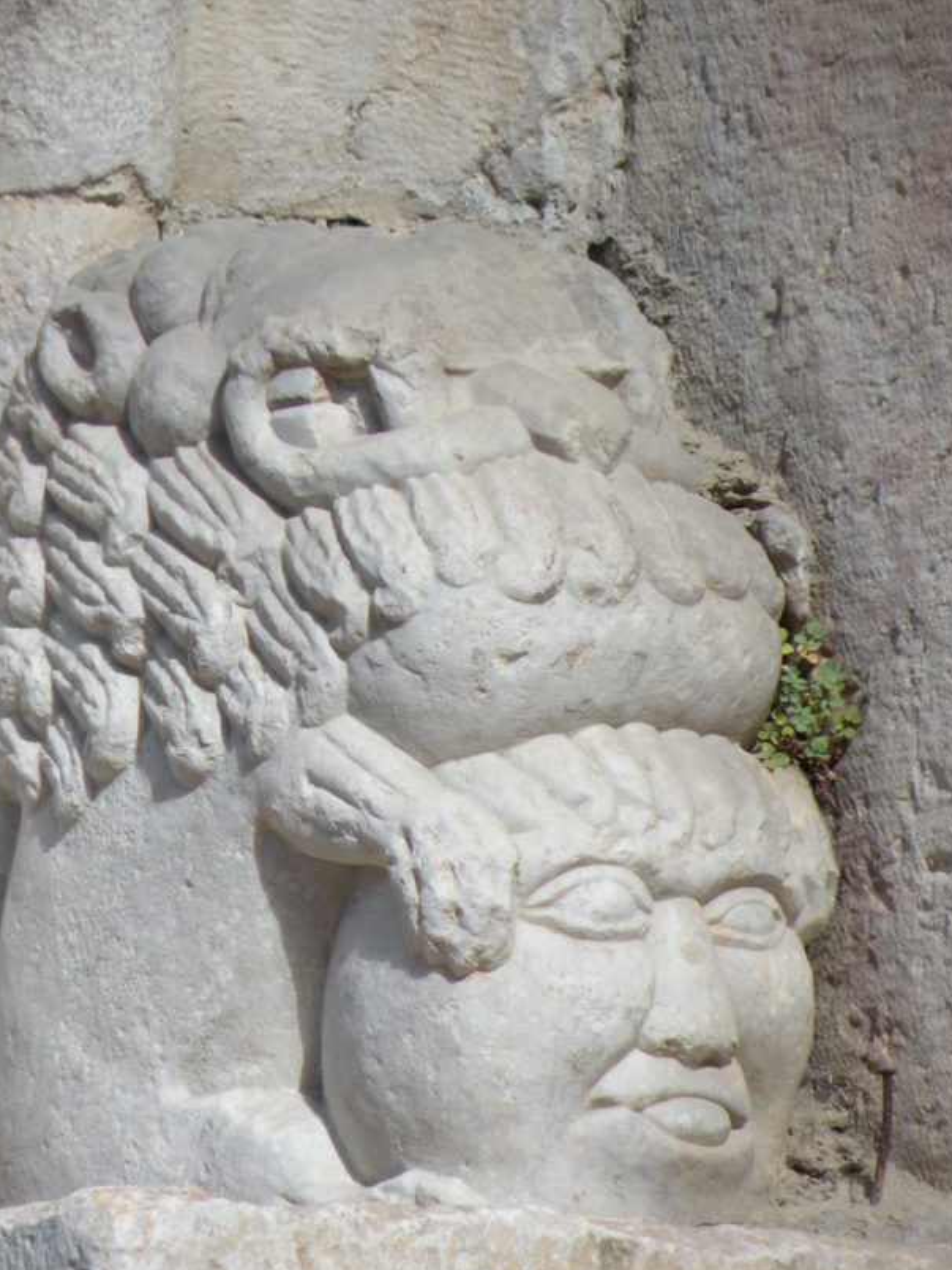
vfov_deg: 3.2
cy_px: 706
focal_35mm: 619
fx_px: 22698
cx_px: 415
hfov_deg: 2.4
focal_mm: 84.2
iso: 64
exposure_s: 1/306
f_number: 4.5
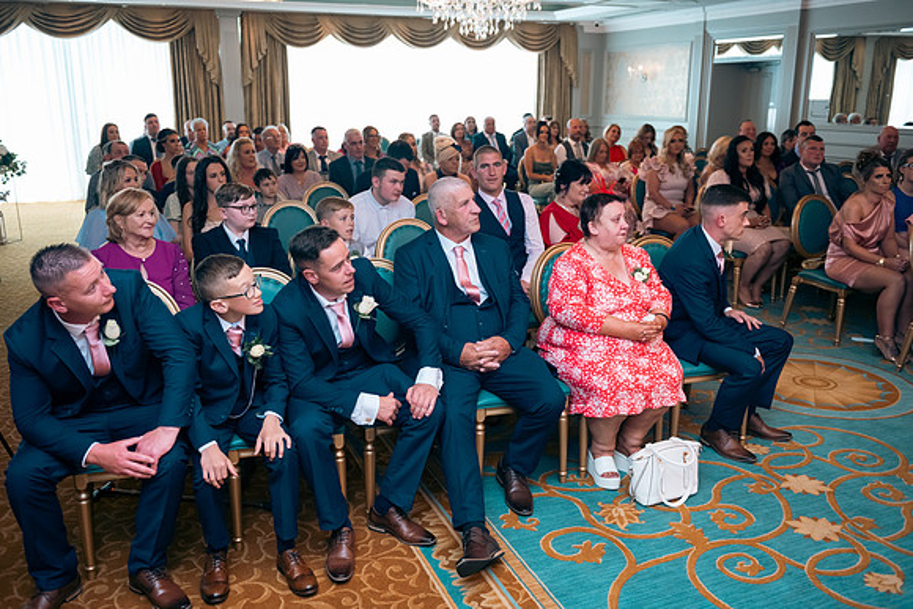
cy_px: 304
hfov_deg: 58.7
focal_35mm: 32
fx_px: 812
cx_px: 456
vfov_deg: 41.1
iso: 640
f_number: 3.5
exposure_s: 1/160
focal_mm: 32
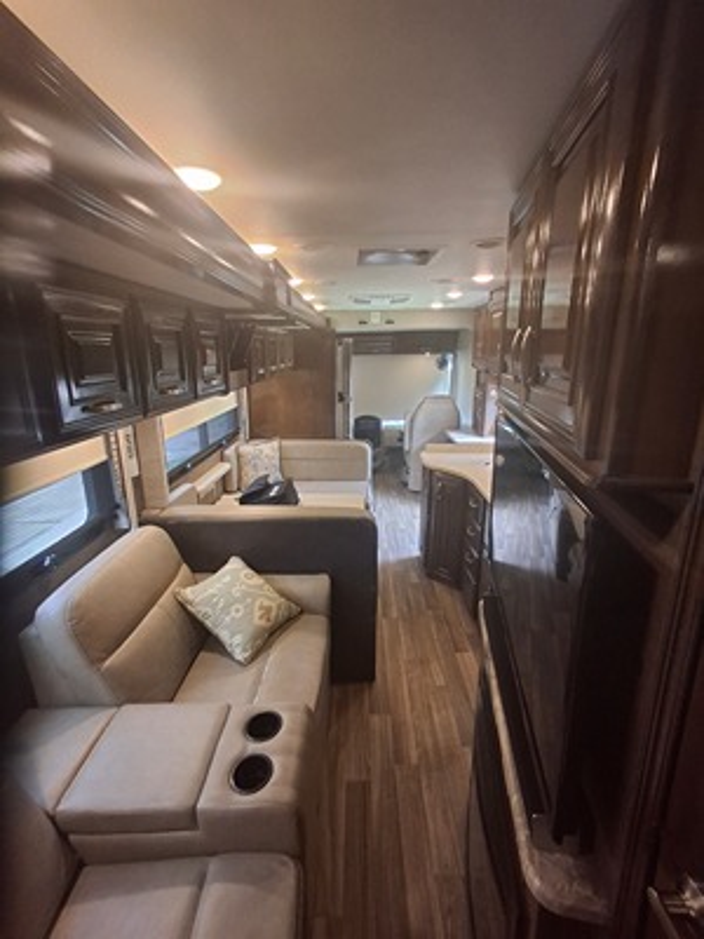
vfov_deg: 94.5
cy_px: 470
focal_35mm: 16
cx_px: 352
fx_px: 434
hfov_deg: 78.1
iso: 125
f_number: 2.2
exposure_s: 1/40
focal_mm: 1.64
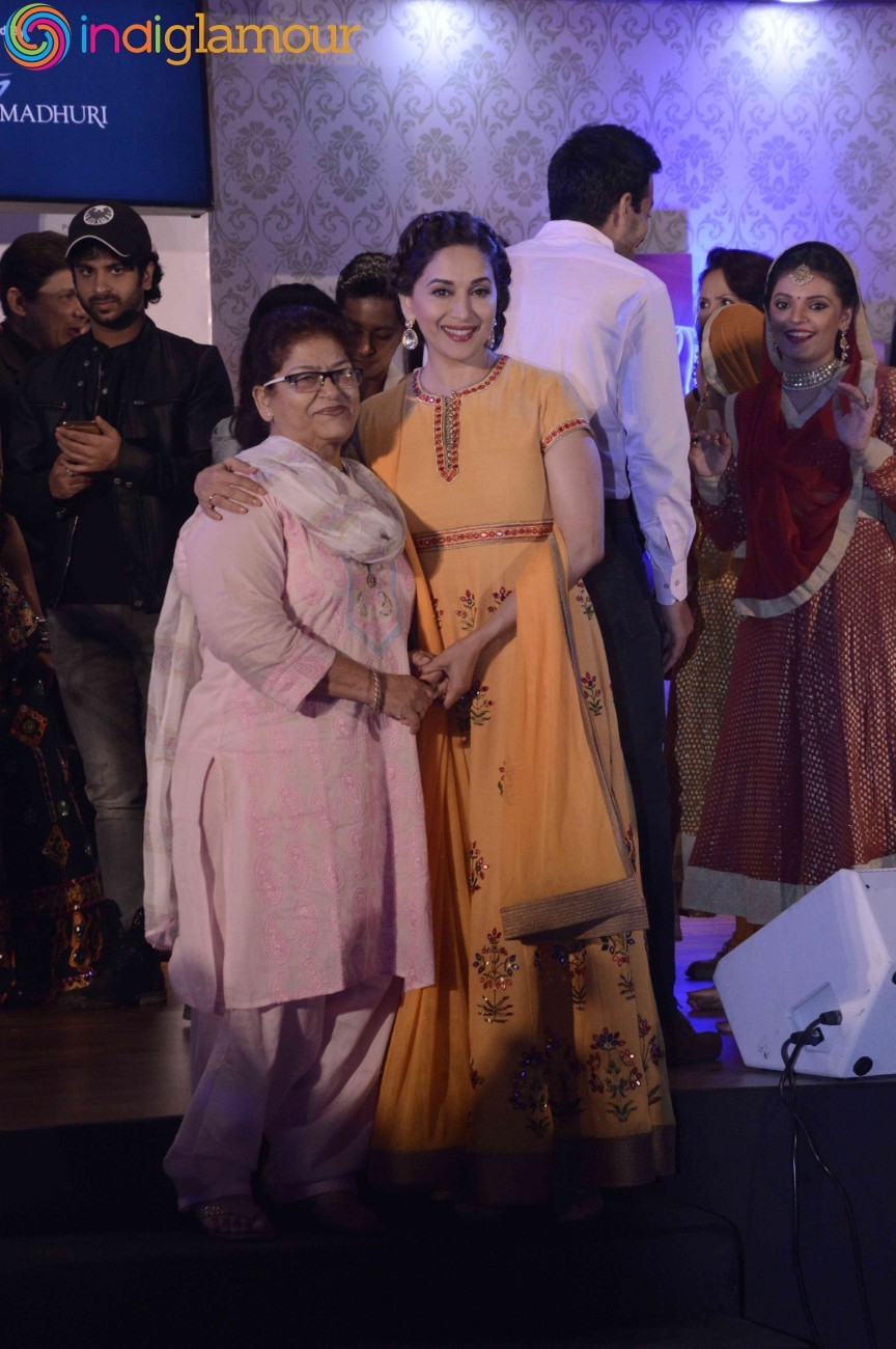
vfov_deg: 19.5
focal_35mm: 105
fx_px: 3928
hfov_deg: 13.0
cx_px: 448
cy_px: 674
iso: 1600
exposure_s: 1/160
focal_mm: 70
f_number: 10
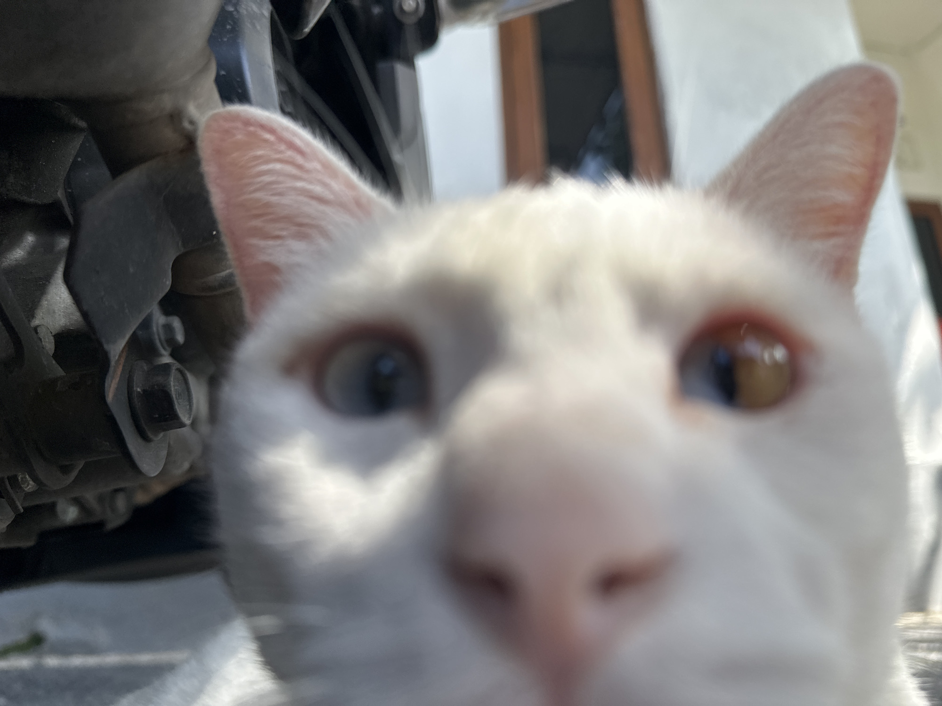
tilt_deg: +19.9
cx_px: 471
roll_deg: +0.8
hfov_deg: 71.6
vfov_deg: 56.8
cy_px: 353
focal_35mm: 24
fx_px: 653
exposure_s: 1/583
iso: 80
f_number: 1.78
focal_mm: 6.86
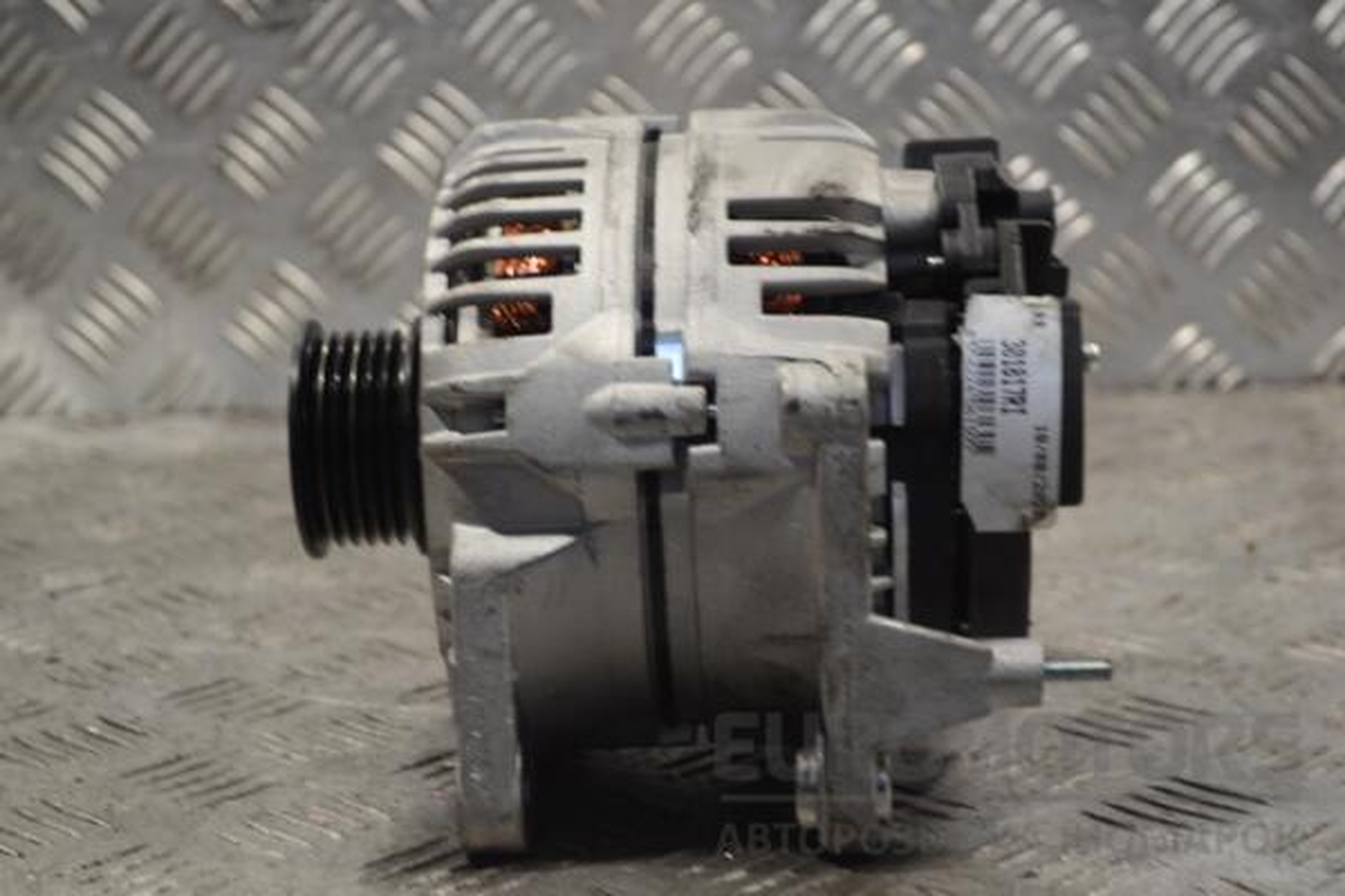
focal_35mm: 75
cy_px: 448
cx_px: 672
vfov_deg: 18.2
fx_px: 2802
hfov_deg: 27.0
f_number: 5.6
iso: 180
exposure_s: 1/30
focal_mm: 50
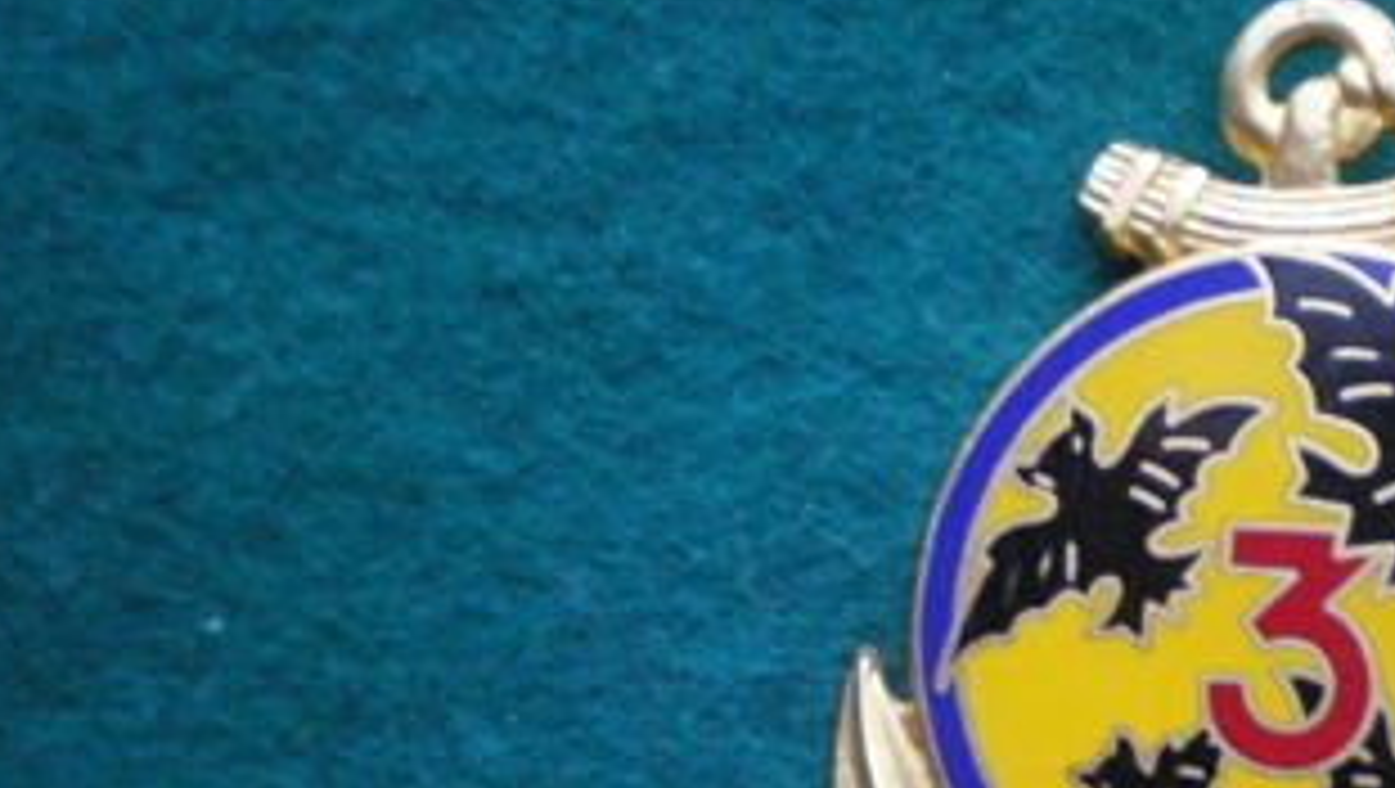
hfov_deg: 32.3
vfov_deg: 18.6
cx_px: 1022
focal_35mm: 64
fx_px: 2369
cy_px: 702
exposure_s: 1/40
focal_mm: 6.3
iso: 400
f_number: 3.1
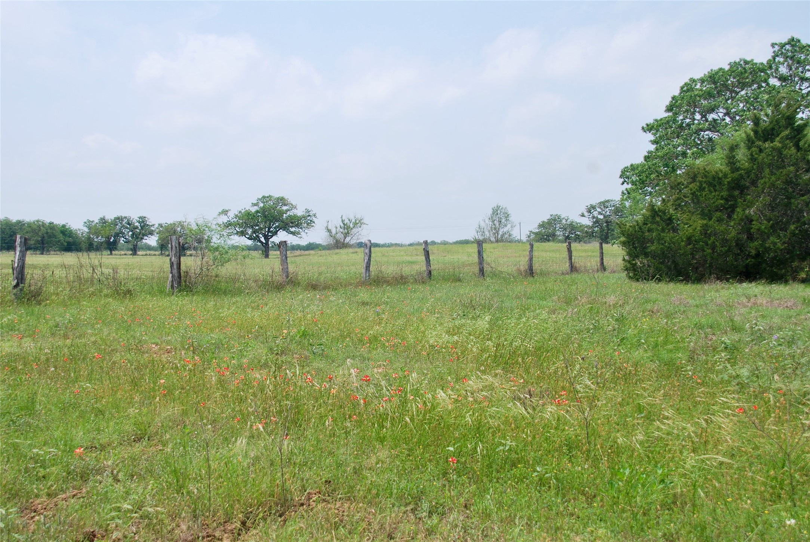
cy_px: 271
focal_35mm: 44
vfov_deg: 30.9
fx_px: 980
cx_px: 405
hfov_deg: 44.9
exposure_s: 1/250
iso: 100
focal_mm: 29
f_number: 8
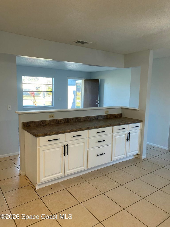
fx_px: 170
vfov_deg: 67.3
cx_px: 85
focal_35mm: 26
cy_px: 114
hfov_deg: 53.1
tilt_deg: -6.5
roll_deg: +0.0
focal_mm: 4.25
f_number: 1.8
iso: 80
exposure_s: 1/60
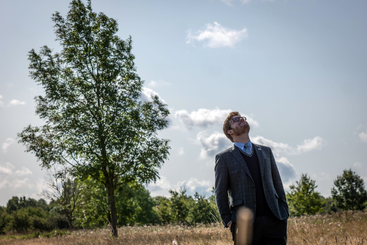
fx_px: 1070
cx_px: 184
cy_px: 122
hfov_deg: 19.5
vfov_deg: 13.0
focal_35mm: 105
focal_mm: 70
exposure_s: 1/1600
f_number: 5.6
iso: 100
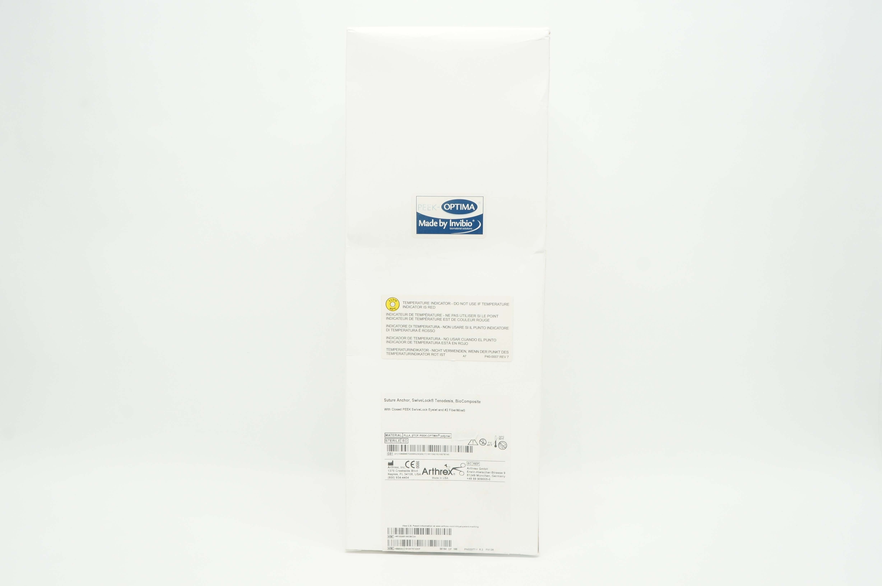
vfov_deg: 39.9
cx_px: 441
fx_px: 808
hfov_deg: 57.3
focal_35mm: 33
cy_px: 293
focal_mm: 22
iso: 400
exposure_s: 1/15
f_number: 11
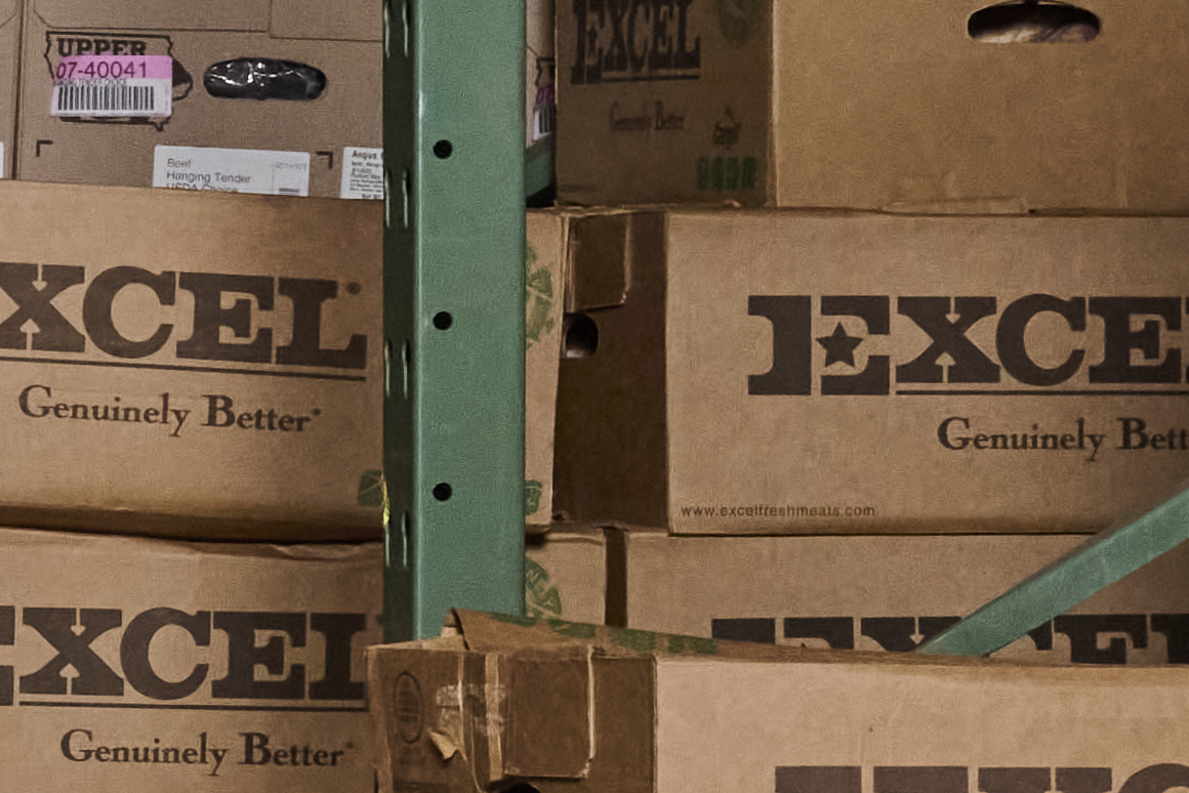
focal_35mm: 315
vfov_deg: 4.3
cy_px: -398
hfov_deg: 5.9
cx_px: -2813
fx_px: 10406
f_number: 11
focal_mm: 45
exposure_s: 1/125
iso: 1600
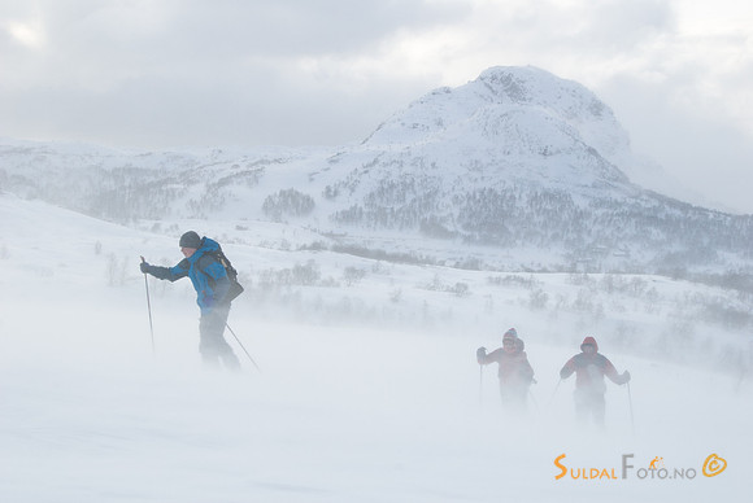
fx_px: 1382
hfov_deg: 30.5
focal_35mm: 66
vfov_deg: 20.7
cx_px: 376
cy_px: 252
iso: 200
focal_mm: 44
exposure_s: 1/200
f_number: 13
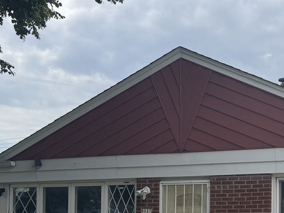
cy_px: 241
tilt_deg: +0.9
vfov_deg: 18.6
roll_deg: -1.1
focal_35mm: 76
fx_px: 623
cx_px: 304
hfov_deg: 24.2
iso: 80
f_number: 1.78
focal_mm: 6.76
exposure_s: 1/4950
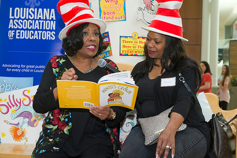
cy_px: 79
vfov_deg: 21.9
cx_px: 118
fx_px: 408
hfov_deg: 32.4
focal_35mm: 62
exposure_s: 1/250
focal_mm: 62
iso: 1250
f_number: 5.6
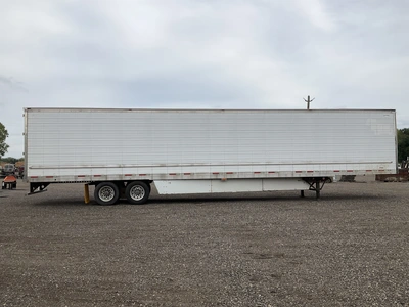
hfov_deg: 61.7
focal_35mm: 29
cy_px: 154
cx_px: 204
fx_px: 343
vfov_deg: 48.2
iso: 25
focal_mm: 3
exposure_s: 1/2141
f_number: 1.8
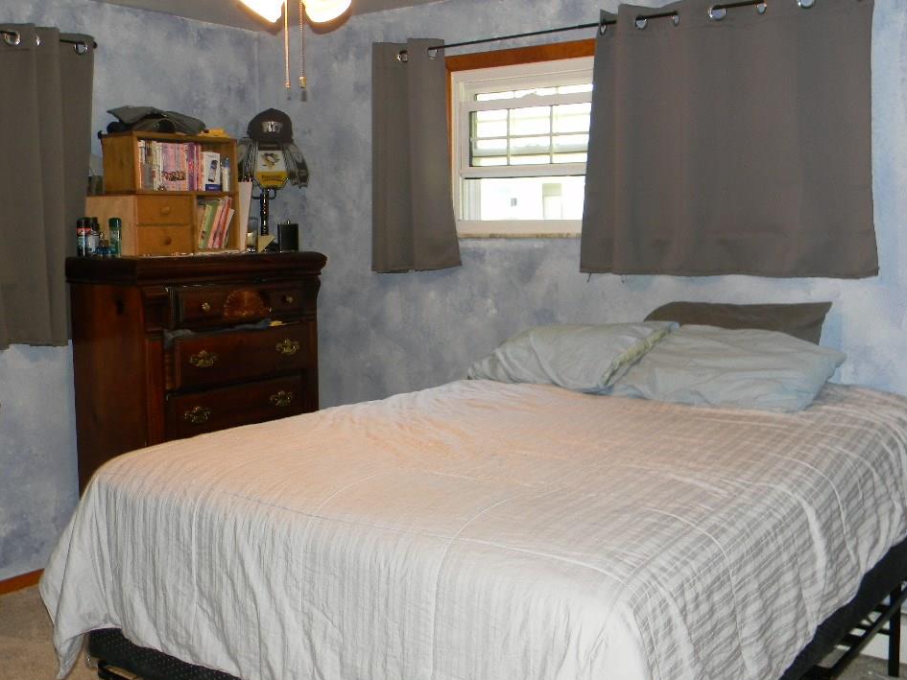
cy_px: 322
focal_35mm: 39
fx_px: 1022
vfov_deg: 36.8
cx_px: 444
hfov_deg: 47.9
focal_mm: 6.4
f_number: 3.7
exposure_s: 1/30
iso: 200
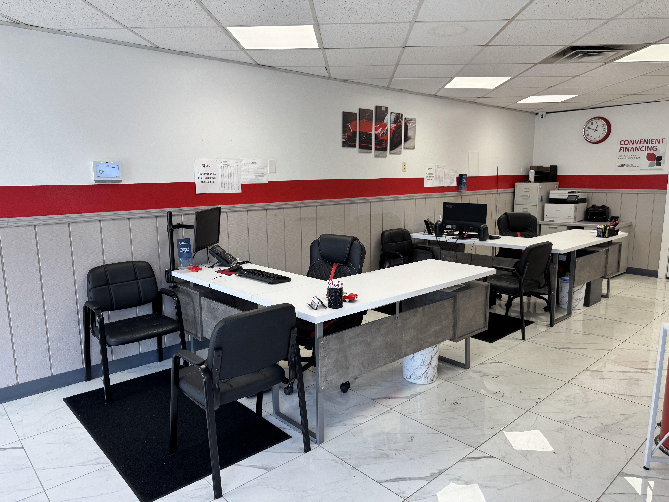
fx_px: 464
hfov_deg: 71.6
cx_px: 334
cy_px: 251
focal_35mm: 24
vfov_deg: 56.8
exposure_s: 1/124
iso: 50
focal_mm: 6.76
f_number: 1.78
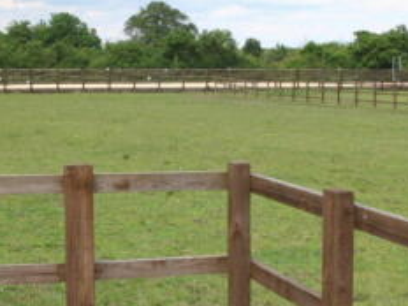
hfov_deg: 26.7
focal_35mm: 73
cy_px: 113
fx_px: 860
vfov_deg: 20.1
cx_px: 232
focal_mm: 18
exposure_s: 1/200
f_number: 7.1
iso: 100
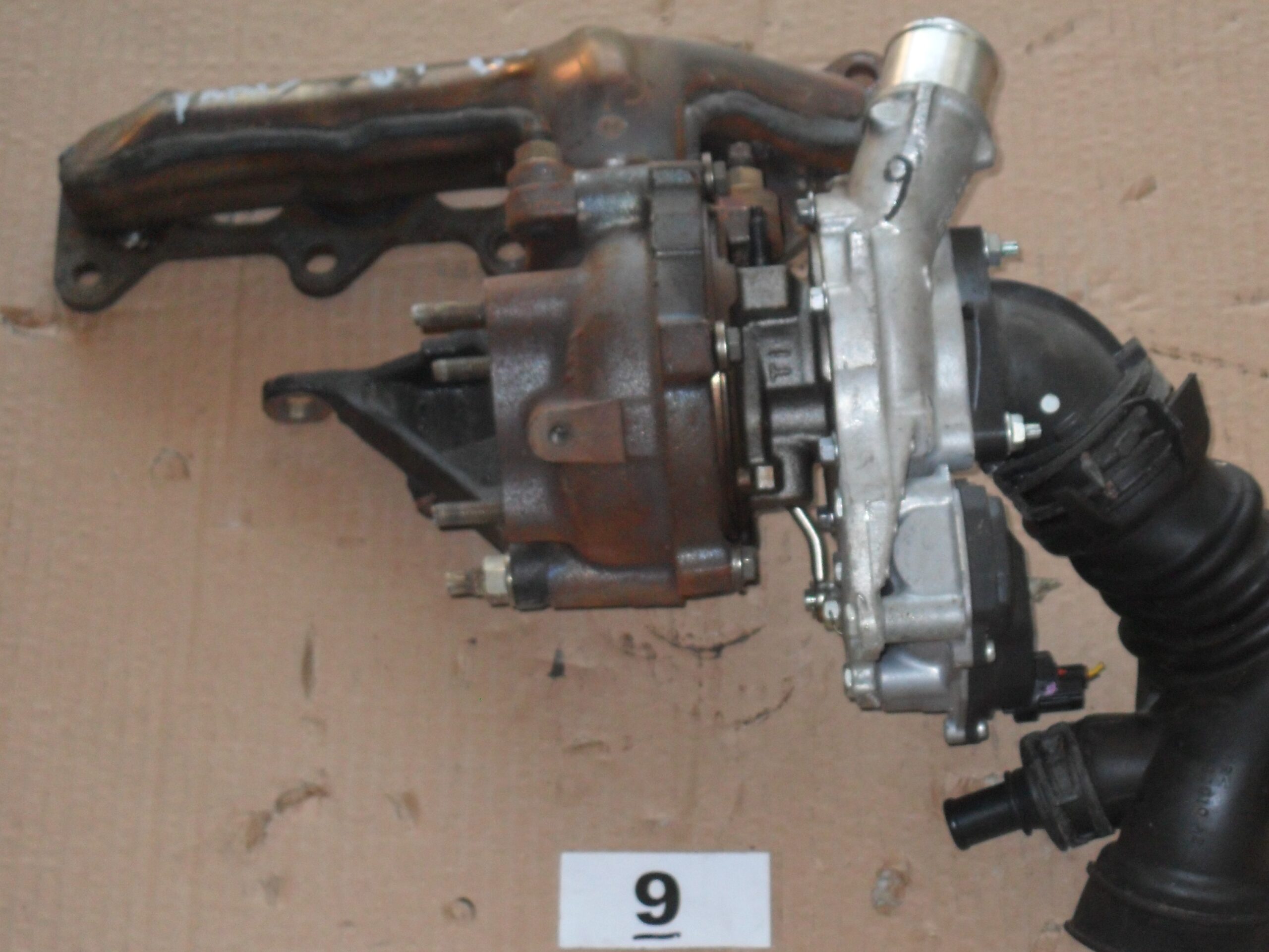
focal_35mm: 75
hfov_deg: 26.0
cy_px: 476
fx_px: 2749
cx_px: 634
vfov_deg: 19.6
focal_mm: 13.5
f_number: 4.6
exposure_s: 1/60
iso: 200
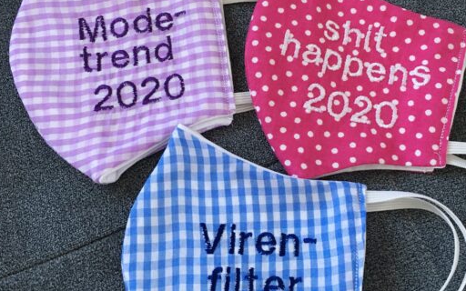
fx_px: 457
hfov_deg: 53.9
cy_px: 125
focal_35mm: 36
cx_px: 261
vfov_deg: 35.3
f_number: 2.2
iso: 160
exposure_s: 1/33
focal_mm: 4.15
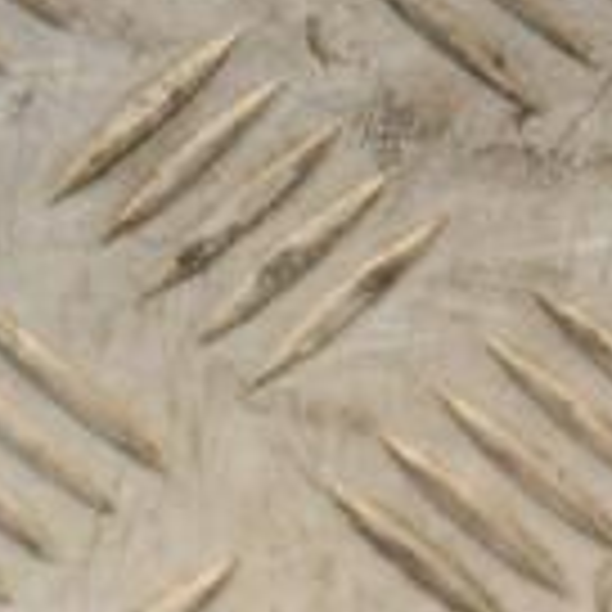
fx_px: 11839
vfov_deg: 3.0
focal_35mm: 592
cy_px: 724
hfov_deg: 2.9
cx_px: -576
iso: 800
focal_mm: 105
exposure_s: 1/125
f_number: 5.6
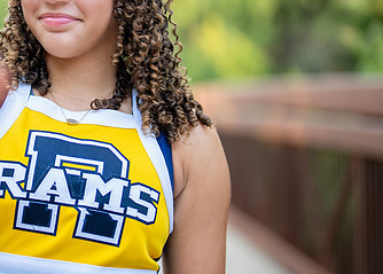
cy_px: 79
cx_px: 65
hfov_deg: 19.3
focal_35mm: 102
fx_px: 1110
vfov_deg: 14.0
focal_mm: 50
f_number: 1.2
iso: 250
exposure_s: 1/500
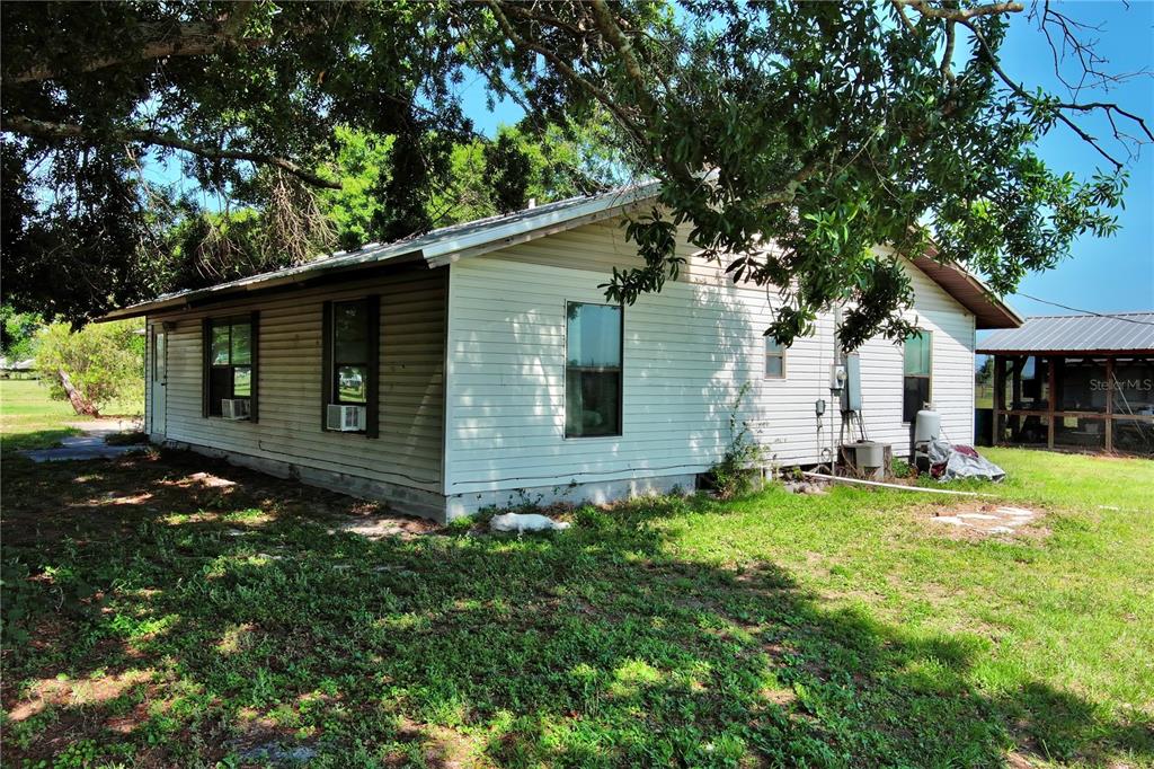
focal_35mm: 29
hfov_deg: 63.7
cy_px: 384
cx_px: 577
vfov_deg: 44.9
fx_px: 929
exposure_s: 1/320
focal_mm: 10.57
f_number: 9
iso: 100
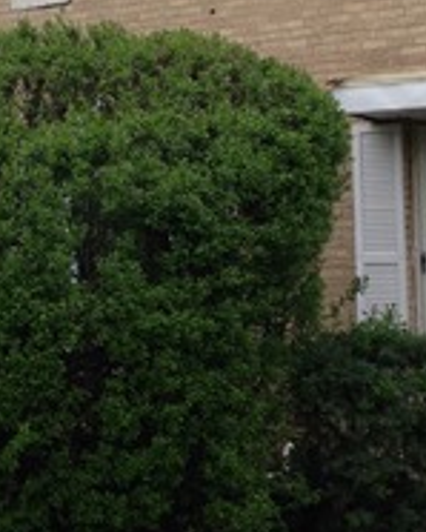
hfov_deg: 18.5
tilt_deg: +4.8
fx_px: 1307
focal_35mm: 83
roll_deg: +0.6
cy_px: 137
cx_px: 217
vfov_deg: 22.8
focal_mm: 4.12
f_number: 2.4
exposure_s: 1/60
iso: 50
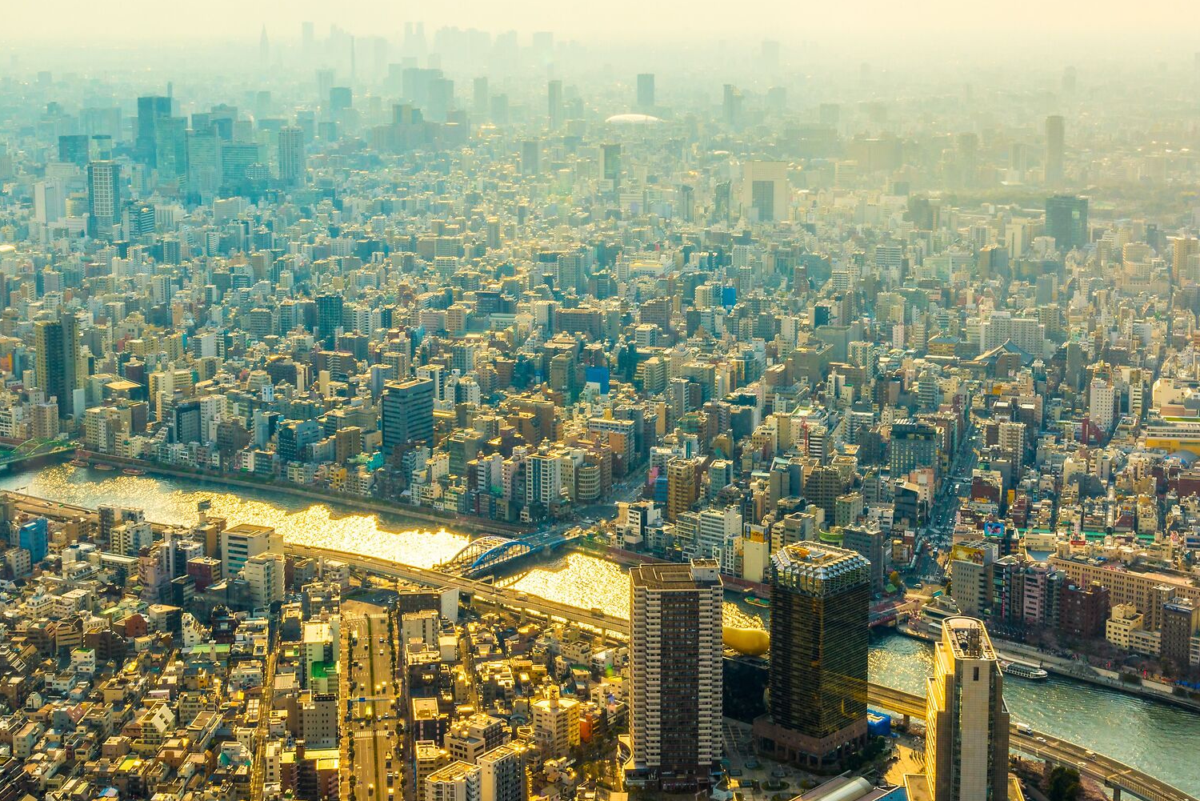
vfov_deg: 24.1
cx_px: 560
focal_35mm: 56
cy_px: 303
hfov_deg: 35.6
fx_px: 1867
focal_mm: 35
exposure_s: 1/50
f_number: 18
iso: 64
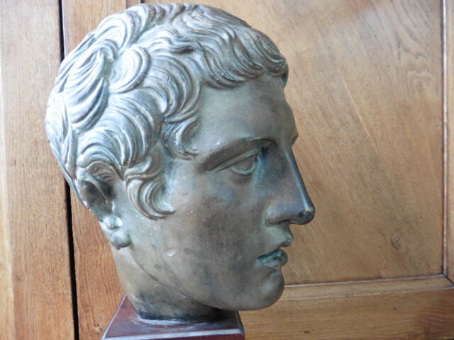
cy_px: 170
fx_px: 315
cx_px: 227
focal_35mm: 24
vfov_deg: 56.8
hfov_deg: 71.6
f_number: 3.3
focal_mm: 4.3
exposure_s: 1/25
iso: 400
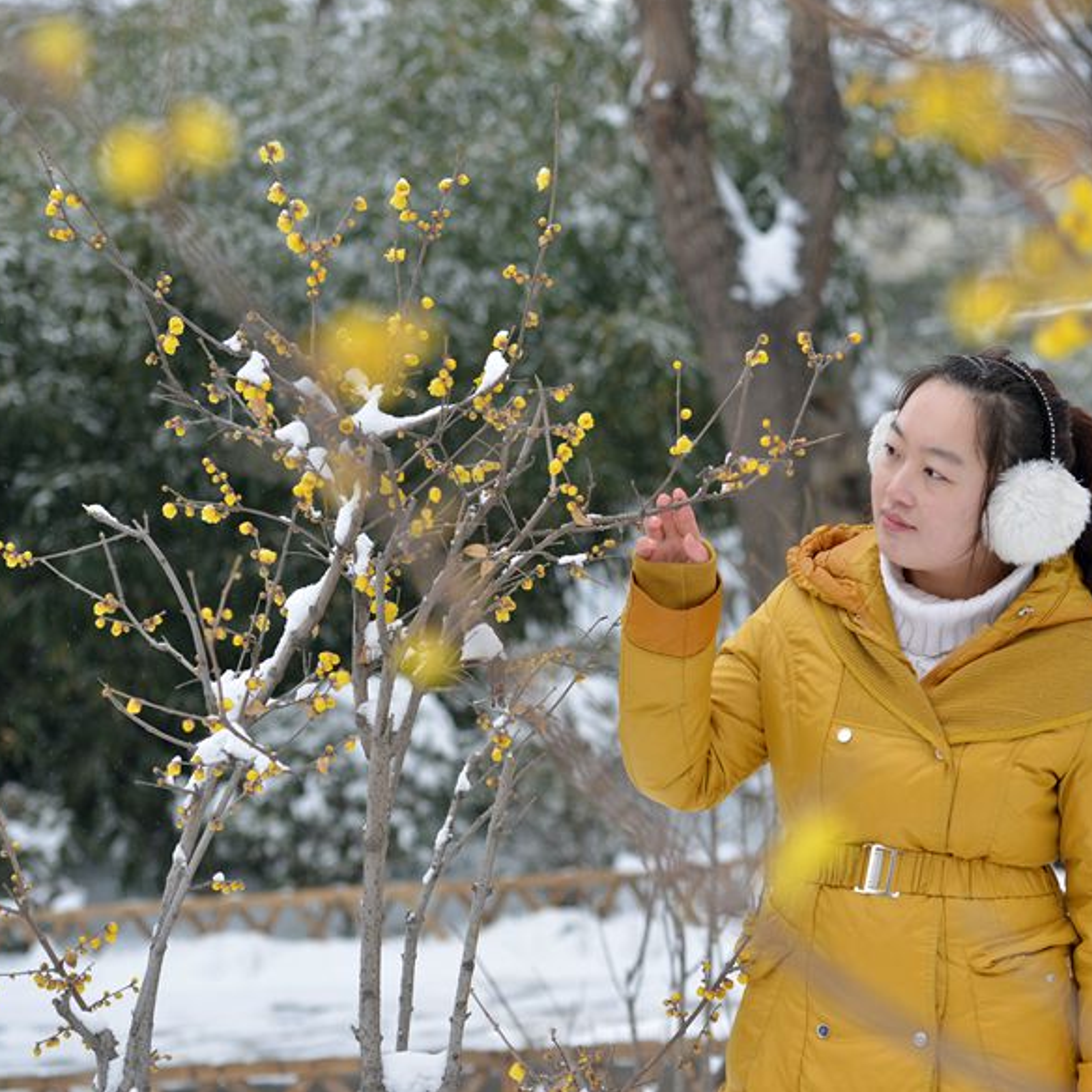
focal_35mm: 90
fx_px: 3212
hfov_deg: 19.3
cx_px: 683
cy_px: 545
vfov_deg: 19.3
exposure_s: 1/320
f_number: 3.2
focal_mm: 70
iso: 100
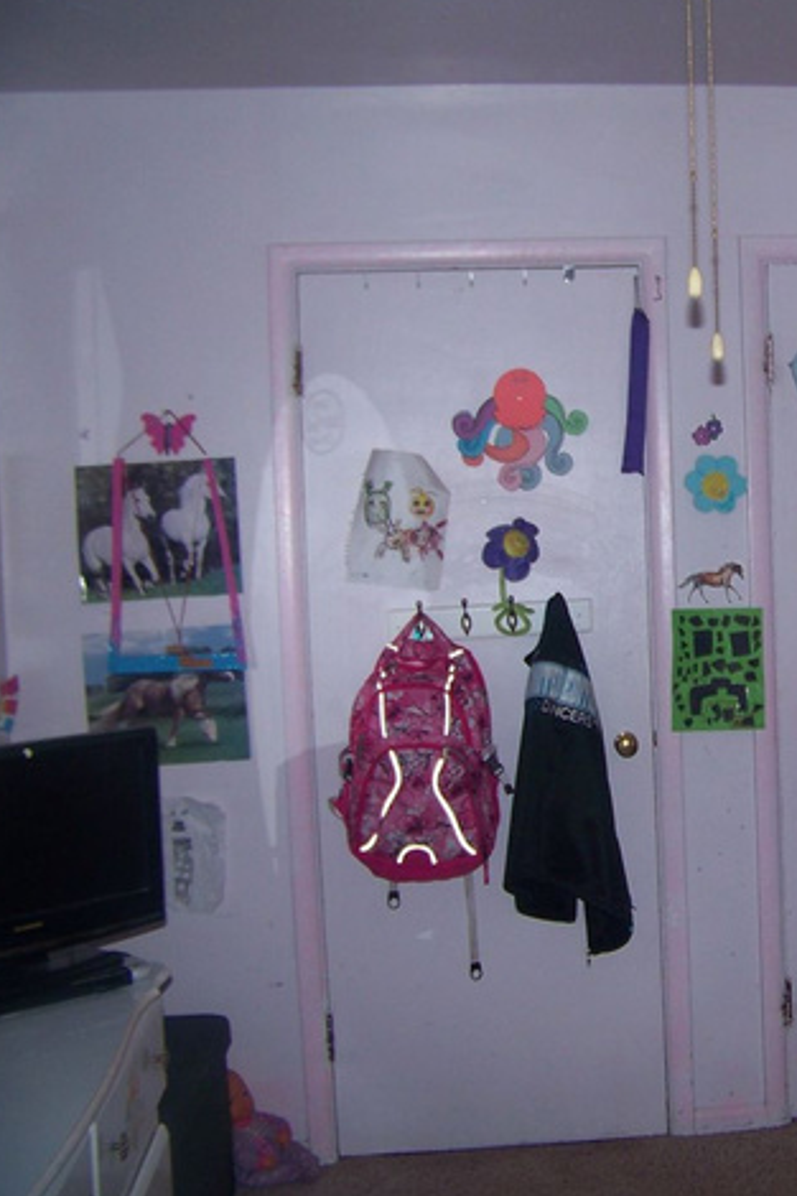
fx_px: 1695
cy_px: 593
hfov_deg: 25.2
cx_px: 800
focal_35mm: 51
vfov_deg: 38.9
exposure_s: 1/125
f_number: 2.8
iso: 64
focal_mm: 5.85
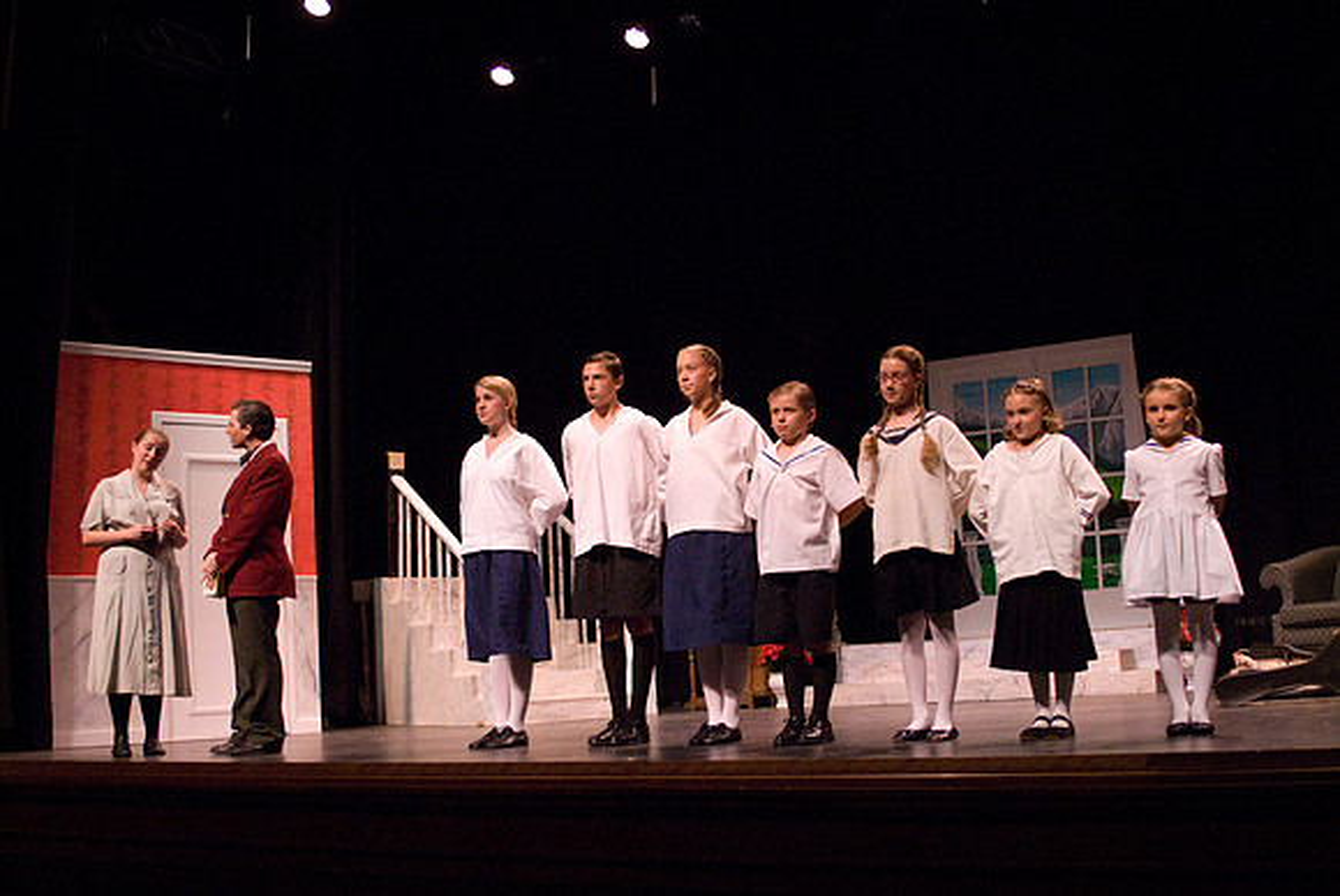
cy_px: 448
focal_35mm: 42
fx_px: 1565
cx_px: 670
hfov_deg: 46.4
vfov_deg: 32.0
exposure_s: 1/200
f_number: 2.8
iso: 1600
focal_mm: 28
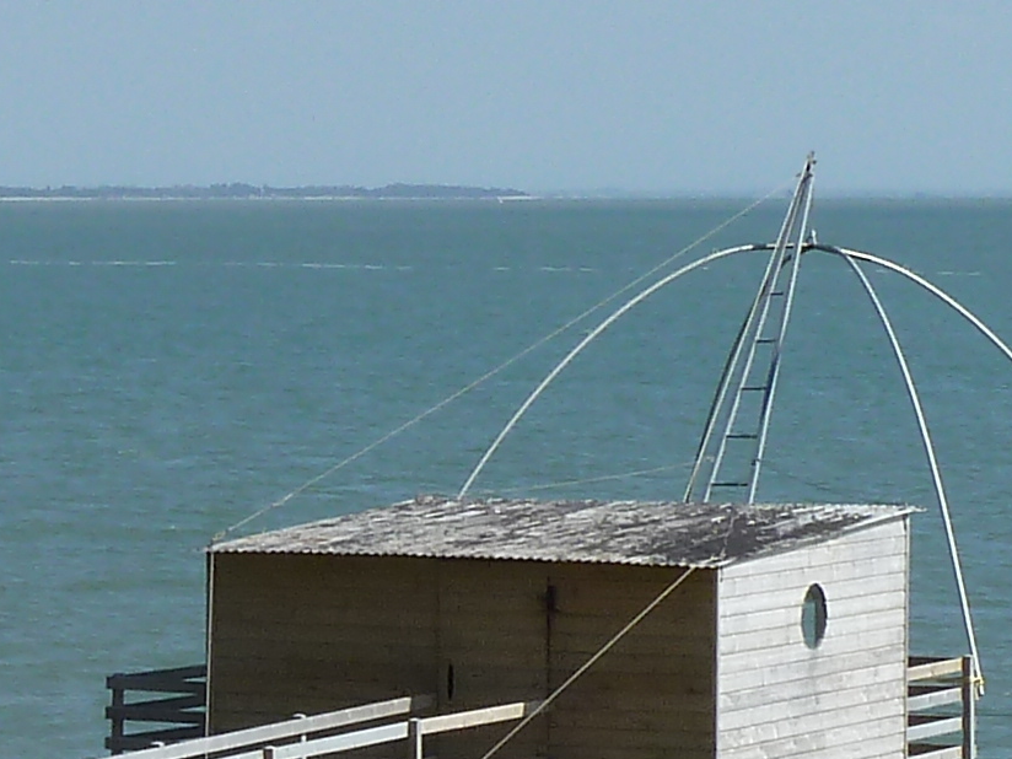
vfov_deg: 6.4
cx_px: -181
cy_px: 594
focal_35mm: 233
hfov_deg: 8.4
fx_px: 6812
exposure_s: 1/500
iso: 80
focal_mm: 7.9
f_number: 5
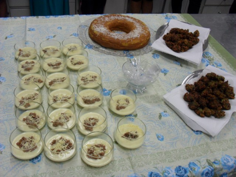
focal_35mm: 35
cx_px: 118
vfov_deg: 40.7
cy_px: 88
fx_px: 239
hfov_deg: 52.6
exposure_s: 1/30
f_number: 3.2
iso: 160
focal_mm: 6.3
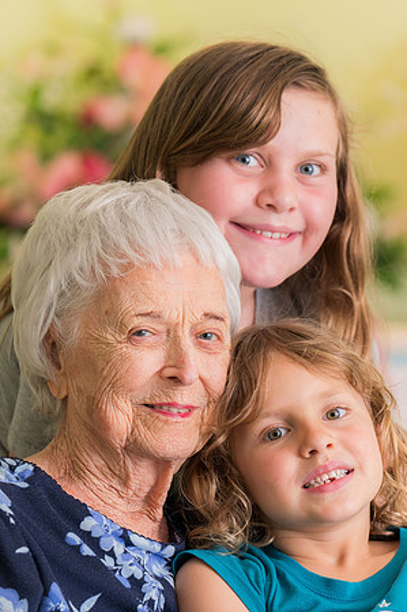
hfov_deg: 5.2
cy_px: 306
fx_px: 4467
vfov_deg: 7.8
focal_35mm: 263
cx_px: 346
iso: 1250
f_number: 4.5
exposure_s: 1/125
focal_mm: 175
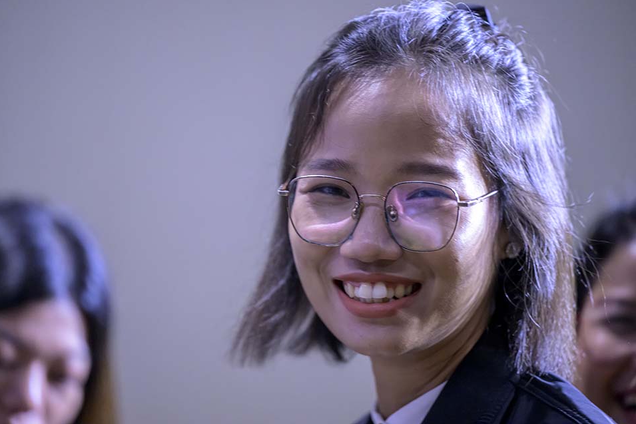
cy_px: 212
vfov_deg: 6.8
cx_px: 317
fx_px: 3551
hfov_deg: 10.2
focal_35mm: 201
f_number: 2.8
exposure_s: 1/250
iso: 4500
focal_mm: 200
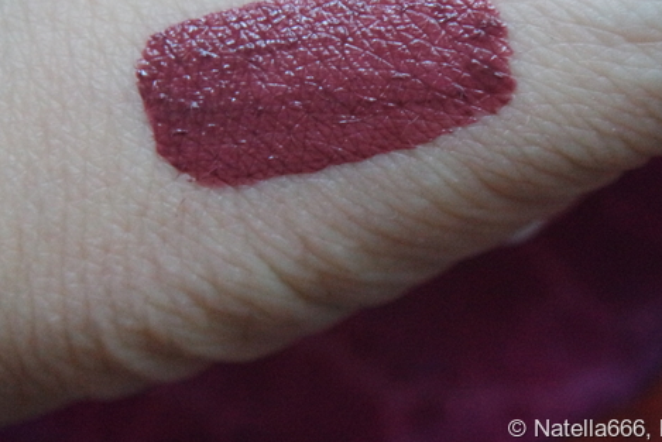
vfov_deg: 16.4
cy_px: 150
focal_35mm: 83
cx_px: 373
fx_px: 1527
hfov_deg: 24.4
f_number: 5
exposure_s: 1/50
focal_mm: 22
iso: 3200
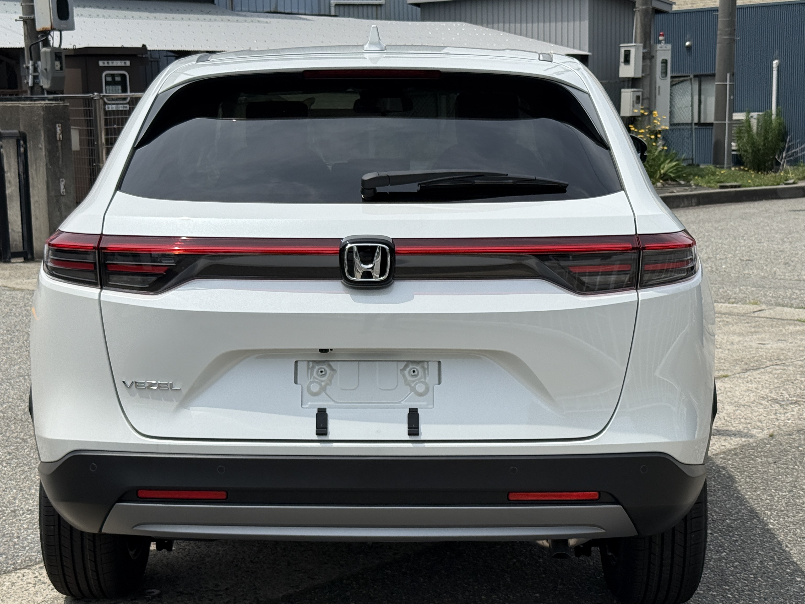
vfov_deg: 23.3
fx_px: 1465
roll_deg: +1.0
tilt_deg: -8.9
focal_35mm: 63
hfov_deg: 30.7
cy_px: 344
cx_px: 373
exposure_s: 1/8772
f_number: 1.78
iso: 80
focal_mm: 6.76
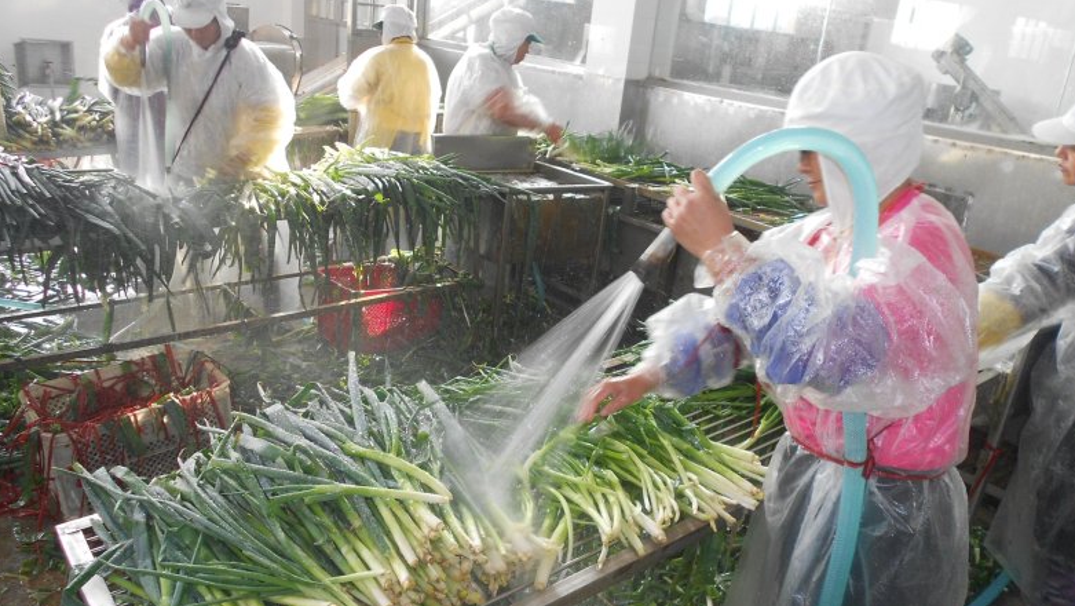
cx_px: 545
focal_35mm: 29
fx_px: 827
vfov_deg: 40.2
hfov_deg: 66.0
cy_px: 333
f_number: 3.2
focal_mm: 4.6
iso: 125
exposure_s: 1/30
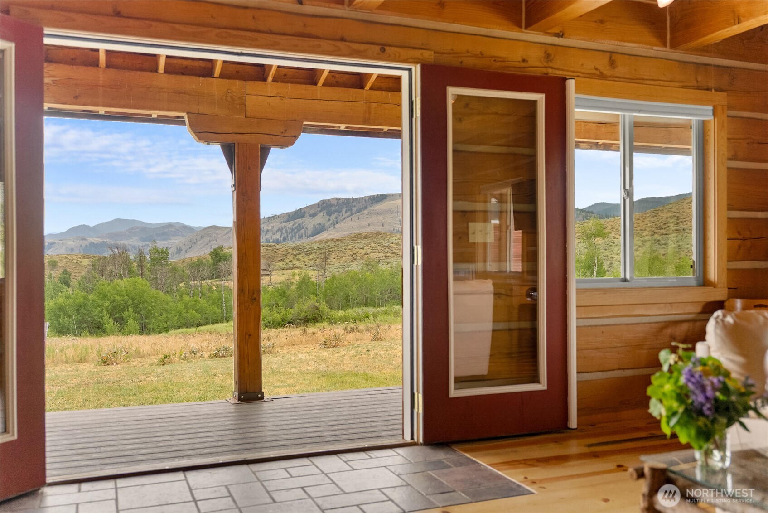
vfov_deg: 41.5
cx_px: 384
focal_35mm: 32
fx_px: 677
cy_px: 256
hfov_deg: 59.2
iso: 400
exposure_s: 1/125
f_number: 2.8
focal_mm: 31.7
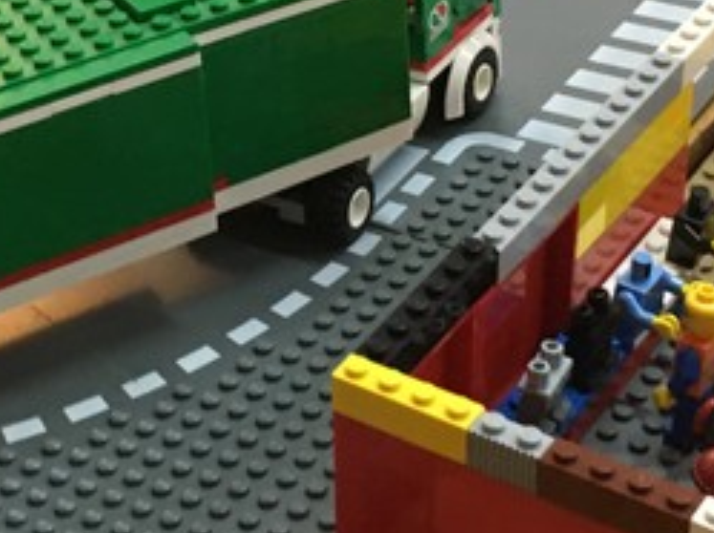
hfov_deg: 18.7
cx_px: 241
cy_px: 10
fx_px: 2163
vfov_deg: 13.9
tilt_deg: -28.4
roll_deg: +6.5
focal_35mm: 105
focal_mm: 4.15
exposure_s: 1/20
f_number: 2.2
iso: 200
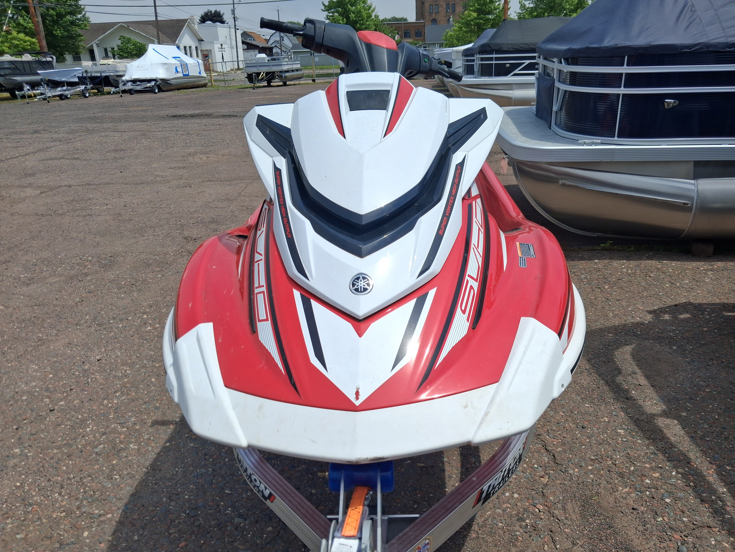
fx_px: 573
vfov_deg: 51.4
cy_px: 276
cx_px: 368
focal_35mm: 27
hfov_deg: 65.3
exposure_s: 1/1133
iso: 20
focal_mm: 4
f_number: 1.8
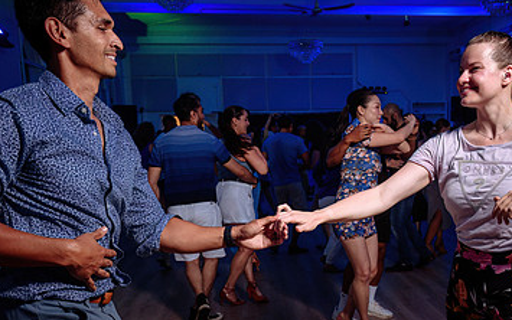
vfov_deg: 31.5
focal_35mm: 40
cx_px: 335
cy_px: 239
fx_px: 558
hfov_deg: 48.6
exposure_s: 1/80
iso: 800
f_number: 4.5
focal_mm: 24
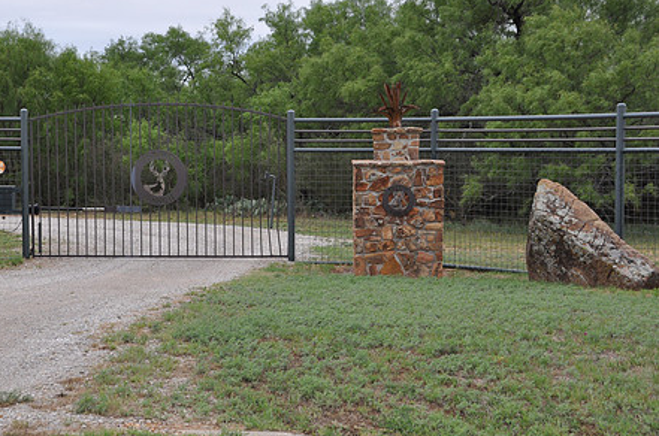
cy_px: 184
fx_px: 1443
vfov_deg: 17.2
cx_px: 227
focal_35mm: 79
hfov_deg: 25.6
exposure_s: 1/40
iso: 200
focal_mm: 40
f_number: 6.3
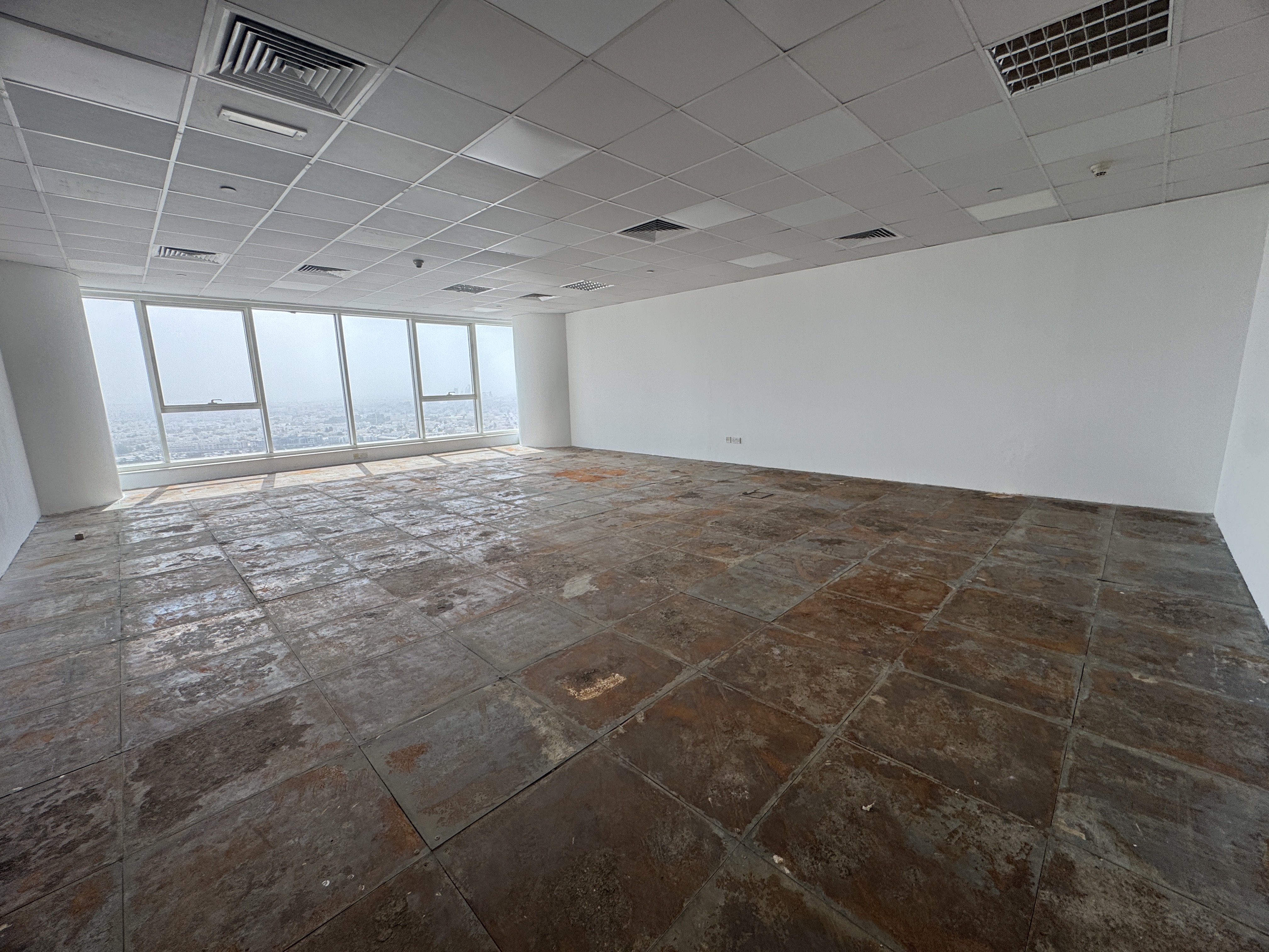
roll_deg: +1.7
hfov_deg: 102.1
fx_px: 513
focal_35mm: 14
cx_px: 634
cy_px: 476
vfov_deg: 85.7
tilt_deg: -10.2
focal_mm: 2.22
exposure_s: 1/203
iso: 40
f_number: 2.2
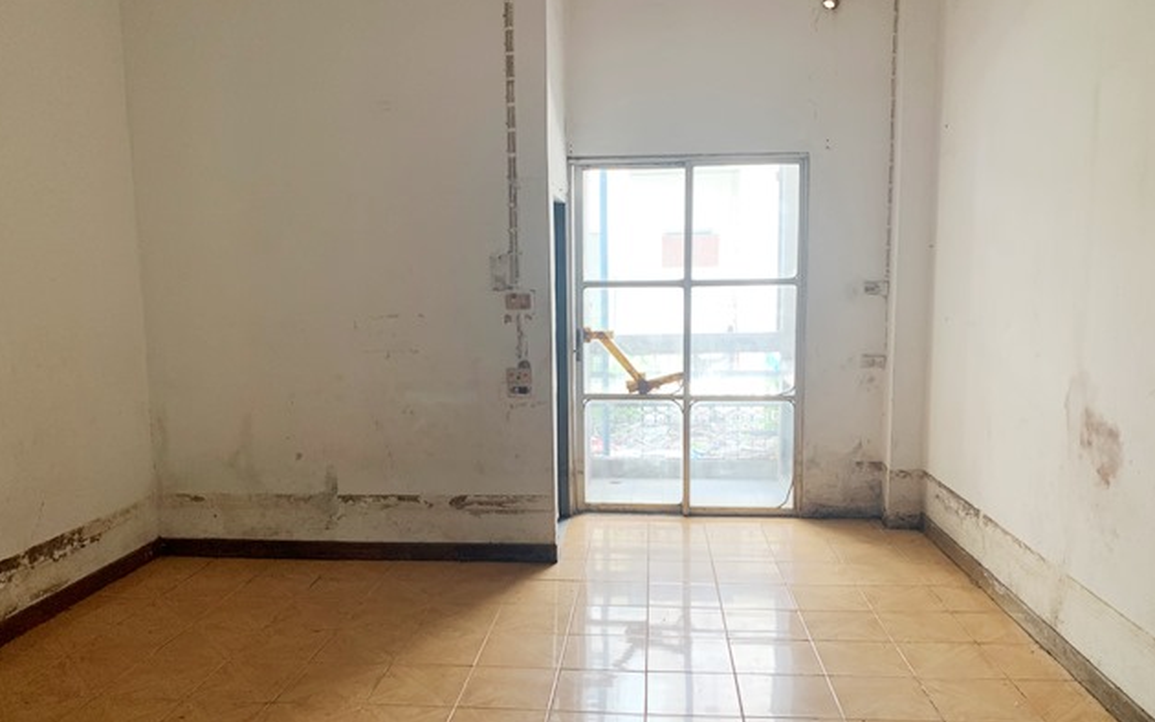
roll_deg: -0.2
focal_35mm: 28
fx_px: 882
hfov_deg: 66.5
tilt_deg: -7.5
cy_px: 401
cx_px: 574
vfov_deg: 44.5
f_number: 1.8
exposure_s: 1/60
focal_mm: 4.25
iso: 100
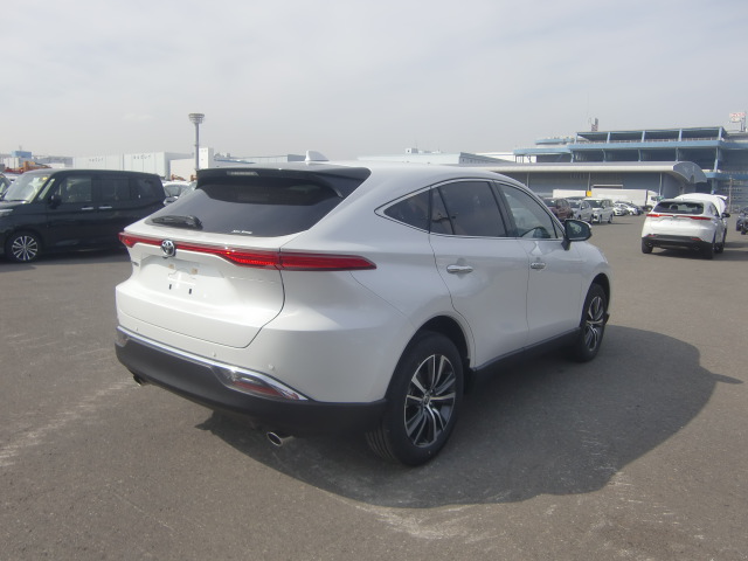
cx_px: 374
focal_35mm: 28
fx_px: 605
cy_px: 280
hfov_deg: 63.4
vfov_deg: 49.7
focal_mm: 4.9
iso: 64
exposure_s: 1/200
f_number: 7
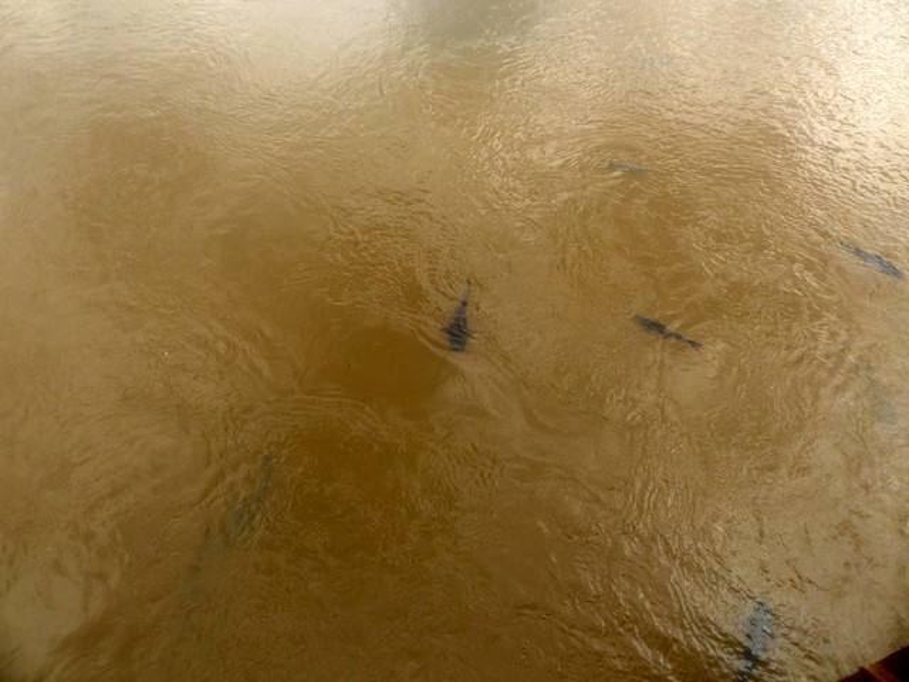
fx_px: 656
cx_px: 454
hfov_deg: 69.4
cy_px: 341
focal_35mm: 25
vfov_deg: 54.9
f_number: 3.5
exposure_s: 1/1000
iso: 200
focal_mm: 4.5
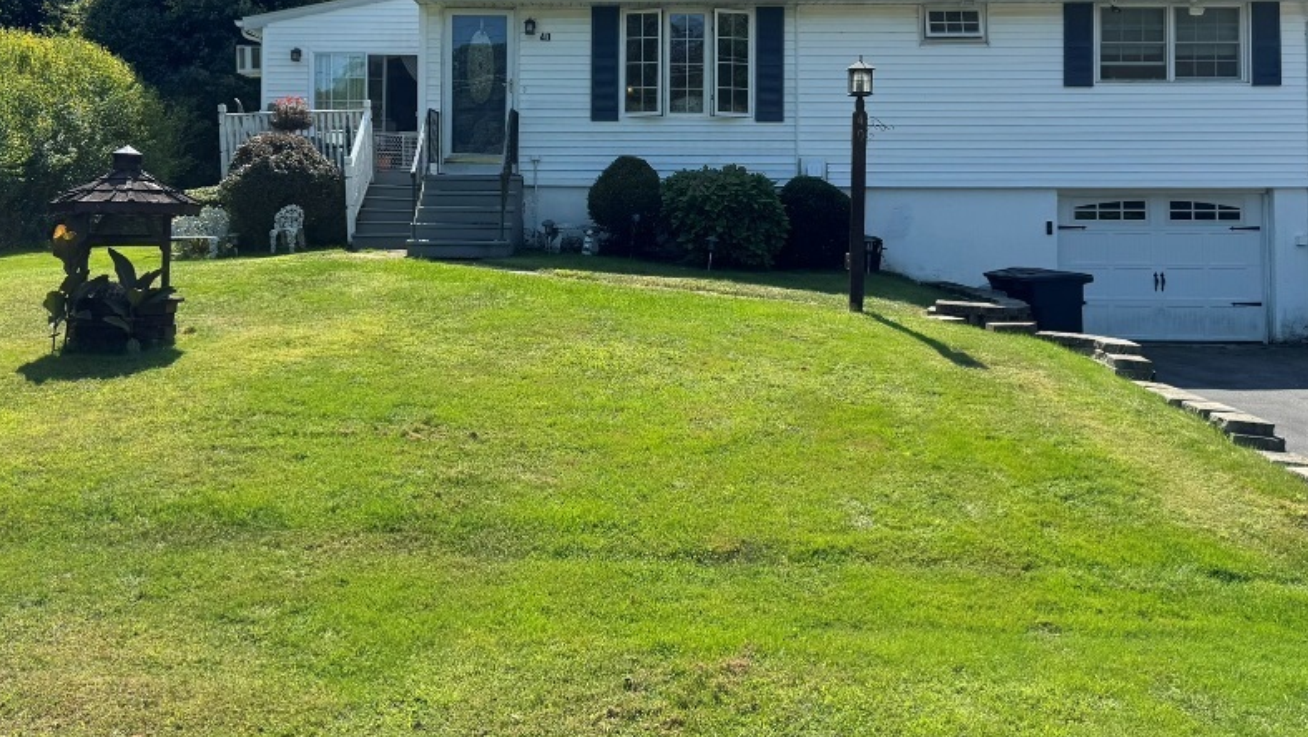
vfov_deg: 34.0
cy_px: 185
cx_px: 622
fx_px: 1179
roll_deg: -1.7
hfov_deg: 58.0
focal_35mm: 34
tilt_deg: +0.4
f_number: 1.78
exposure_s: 1/2710
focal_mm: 6.76
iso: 80
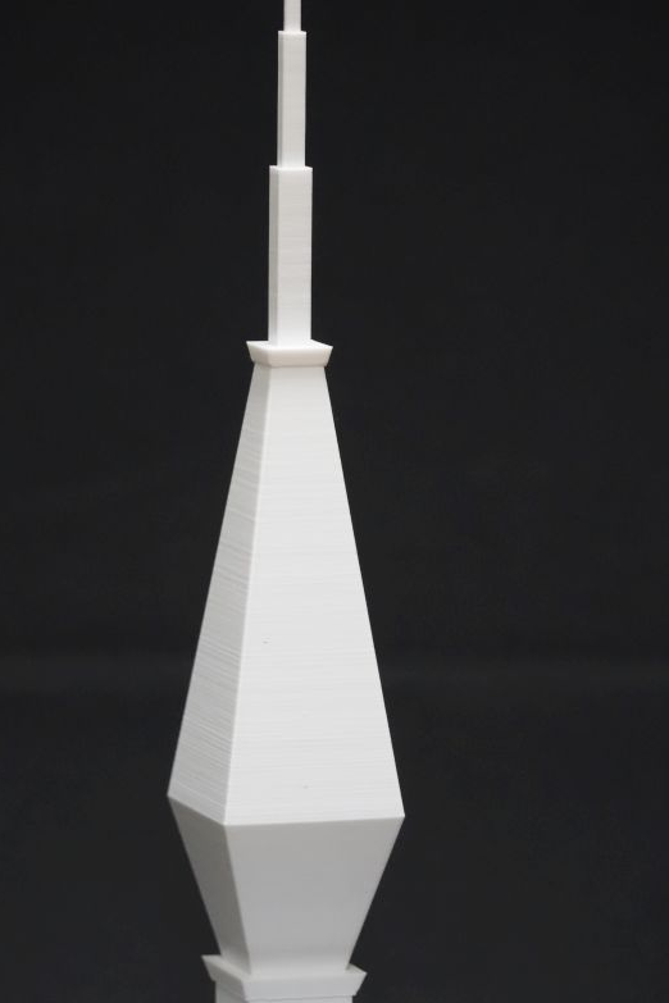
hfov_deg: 5.0
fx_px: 7693
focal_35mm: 276
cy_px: 548
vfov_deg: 7.5
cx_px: 292
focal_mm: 200
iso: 10000
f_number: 5.6
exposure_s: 1/200
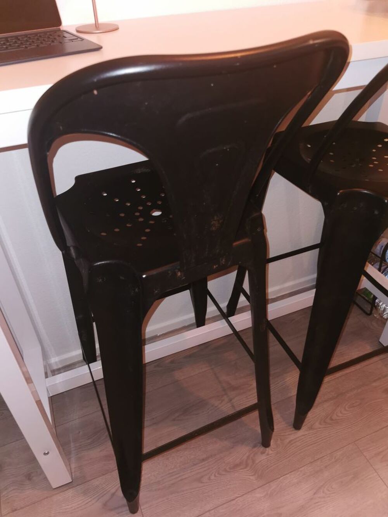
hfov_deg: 51.4
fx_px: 403
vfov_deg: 65.3
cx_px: 194
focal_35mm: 27
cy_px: 258
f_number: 1.6
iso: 200
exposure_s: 1/50
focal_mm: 5.56
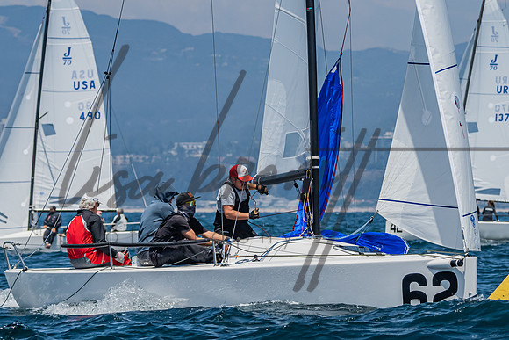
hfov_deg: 5.4
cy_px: 236
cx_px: 188
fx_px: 5414
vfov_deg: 3.6
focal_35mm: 383
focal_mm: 175
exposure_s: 1/2500
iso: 400
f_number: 6.3
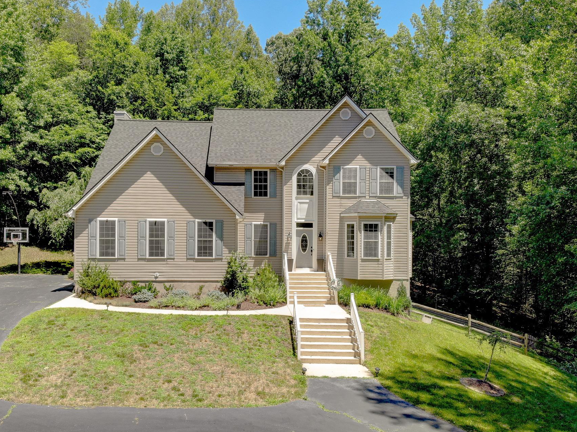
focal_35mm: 29
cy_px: 234
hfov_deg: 61.6
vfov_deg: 48.2
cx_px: 266
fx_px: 483
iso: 100
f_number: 2.8
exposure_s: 1/374
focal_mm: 4.5
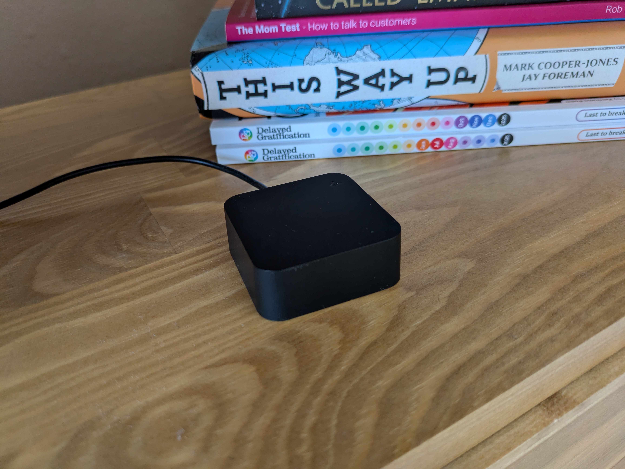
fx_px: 452
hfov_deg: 69.4
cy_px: 234
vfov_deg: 54.9
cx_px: 312
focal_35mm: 25
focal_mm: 5.43
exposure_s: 1/33.3
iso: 261
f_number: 1.89
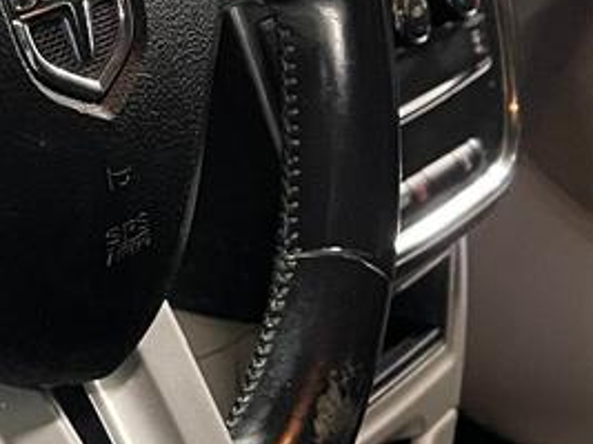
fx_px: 2055
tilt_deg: -18.4
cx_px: -284
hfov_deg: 15.2
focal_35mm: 120
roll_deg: +1.0
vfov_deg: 12.2
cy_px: 42
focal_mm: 5.1
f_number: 1.6
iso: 500
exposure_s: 1/60
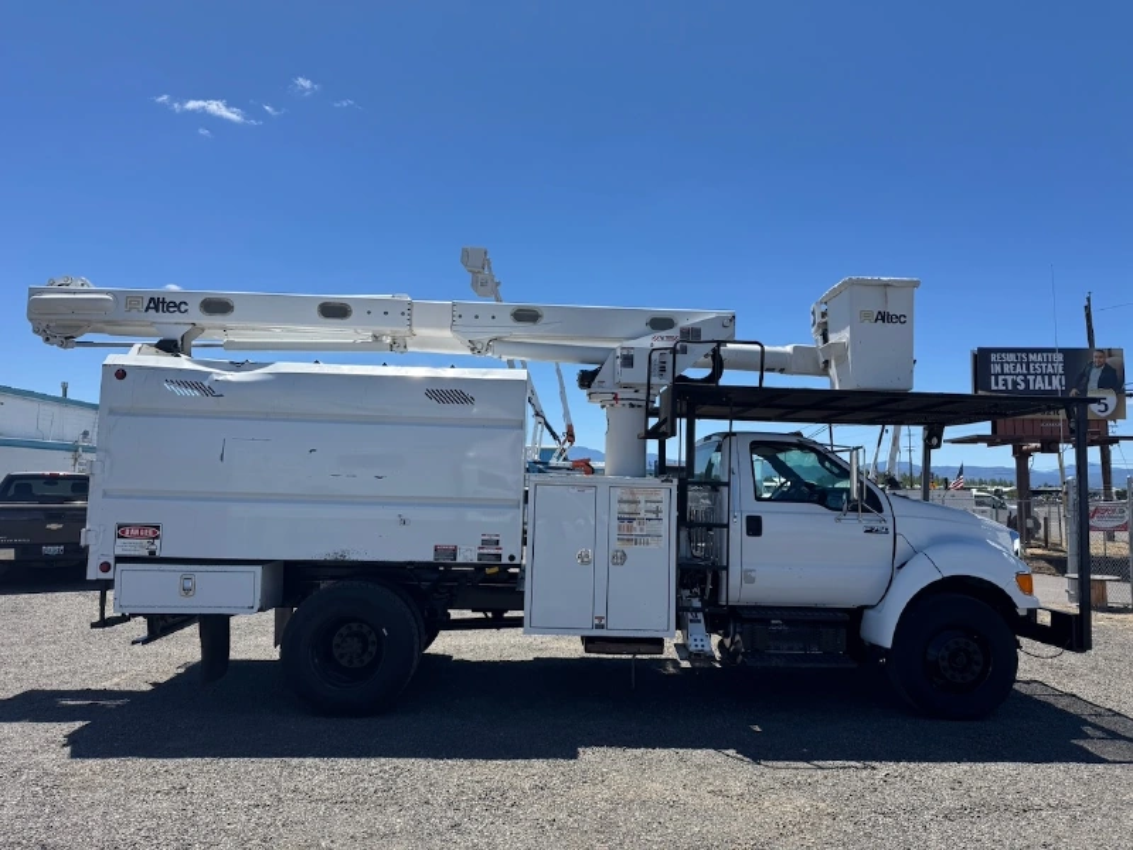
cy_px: 425
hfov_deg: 71.6
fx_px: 786
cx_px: 566
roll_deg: -0.5
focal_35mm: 24
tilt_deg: +3.9
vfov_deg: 56.8
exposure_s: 1/4310
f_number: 1.78
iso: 80
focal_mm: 6.76
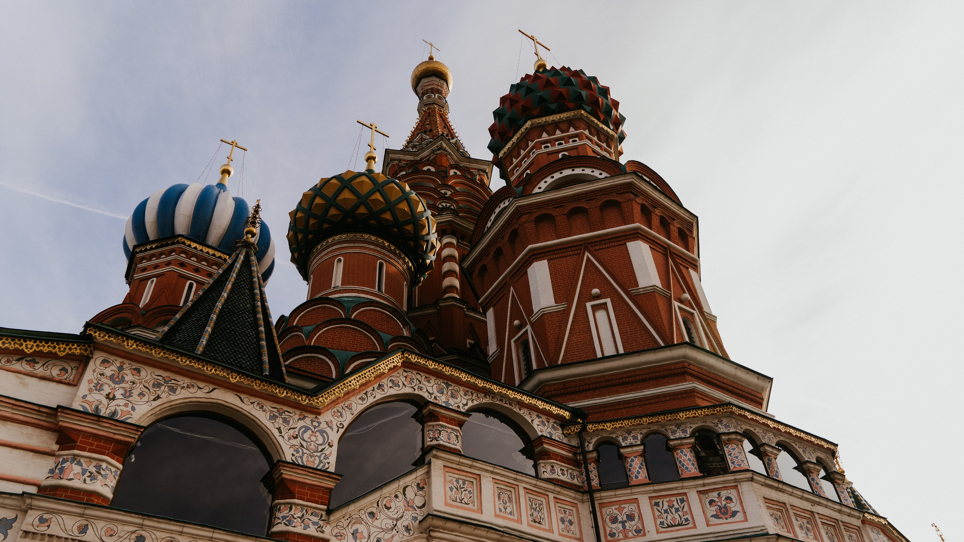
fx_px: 665
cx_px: 478
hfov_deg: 71.9
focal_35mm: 26
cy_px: 317
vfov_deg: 44.2
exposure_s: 1/320
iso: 100
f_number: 4
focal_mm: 24
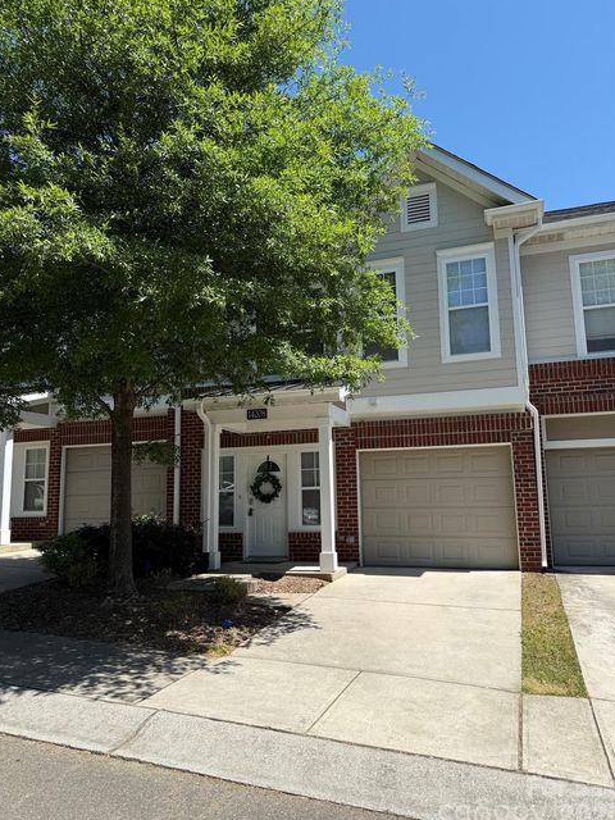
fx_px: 592
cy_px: 409
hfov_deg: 54.9
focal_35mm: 25
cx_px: 306
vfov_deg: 69.4
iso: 80
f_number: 1.78
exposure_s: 1/3425
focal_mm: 6.76
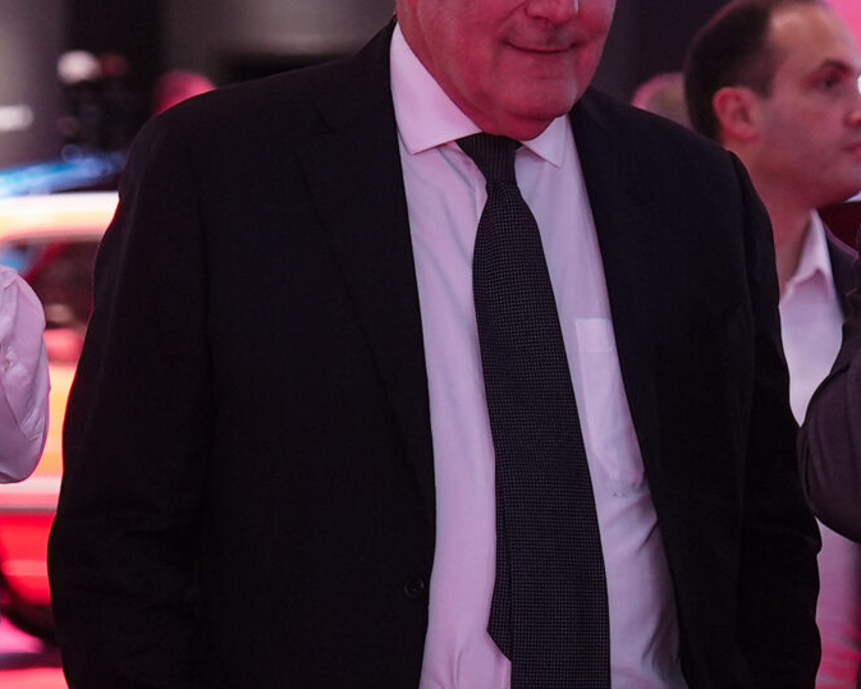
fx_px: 5914
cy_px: 567
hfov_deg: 8.3
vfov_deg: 6.7
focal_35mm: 232
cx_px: 741
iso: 400
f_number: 2.8
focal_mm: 65
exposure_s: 1/160
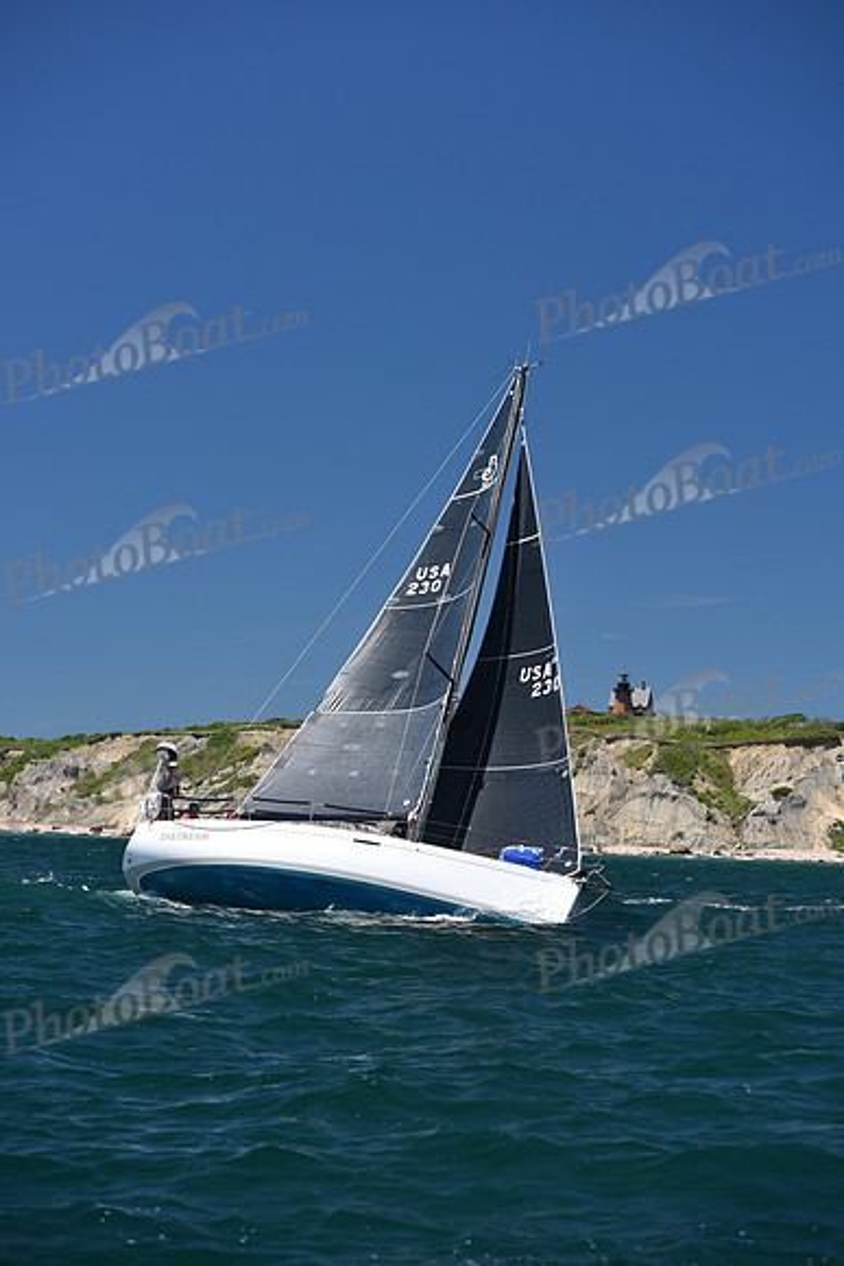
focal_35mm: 70
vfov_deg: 28.8
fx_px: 2460
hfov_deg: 19.5
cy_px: 633
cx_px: 422
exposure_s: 1/800
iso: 250
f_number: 5
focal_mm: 70
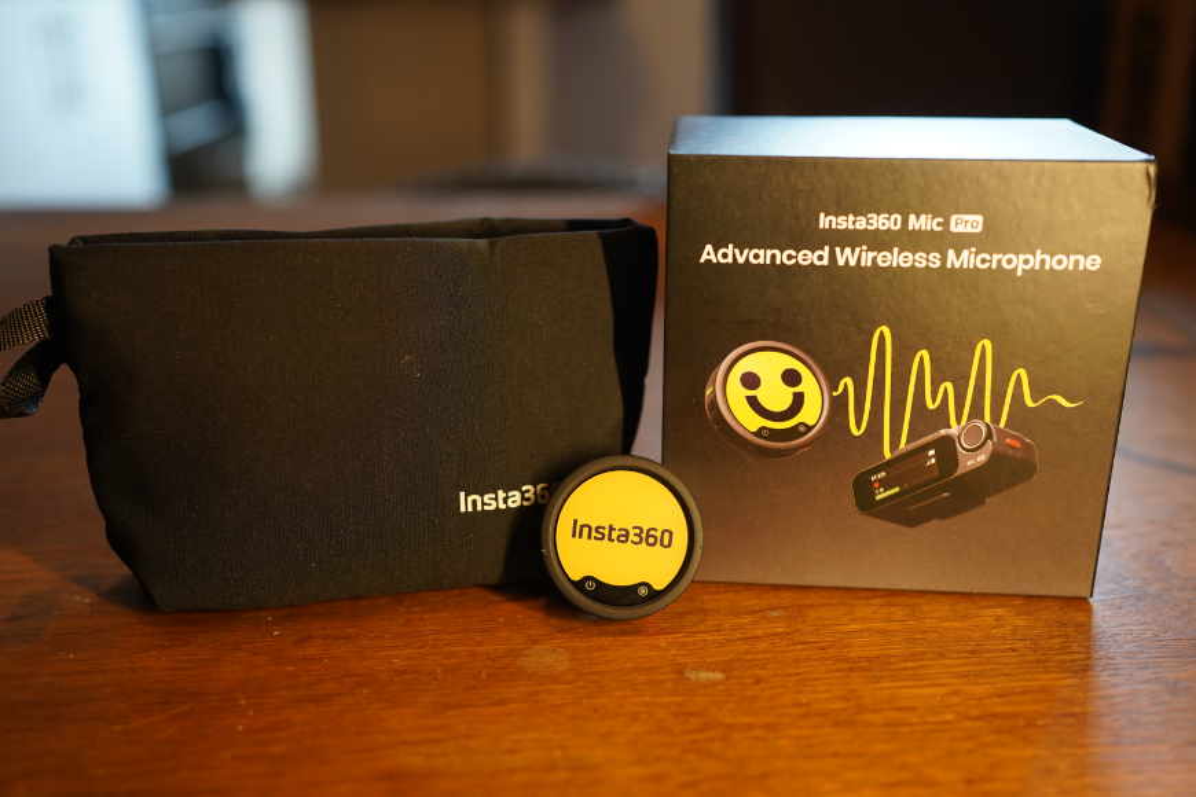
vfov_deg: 37.9
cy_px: 398
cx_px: 598
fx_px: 1163
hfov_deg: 54.4
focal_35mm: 35
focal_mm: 35
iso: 1600
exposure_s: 1/60
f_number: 3.5
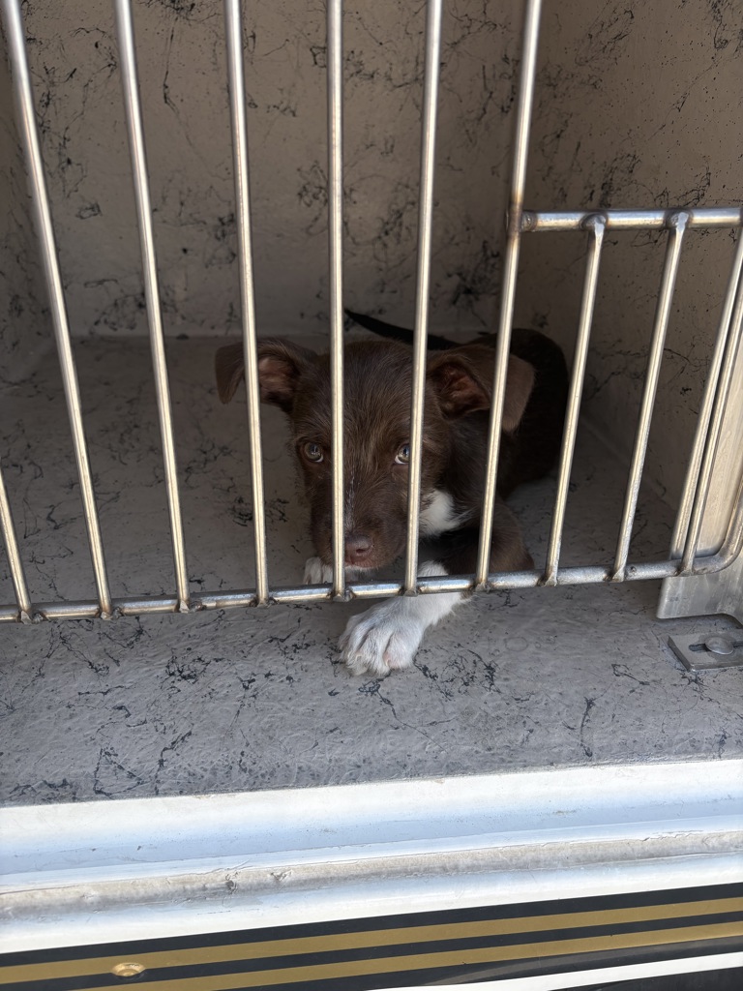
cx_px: 372
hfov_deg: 53.1
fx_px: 744
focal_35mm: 26
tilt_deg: -25.1
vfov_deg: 67.3
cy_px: 496
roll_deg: -1.3
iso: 50
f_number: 1.6
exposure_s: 1/381
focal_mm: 5.96
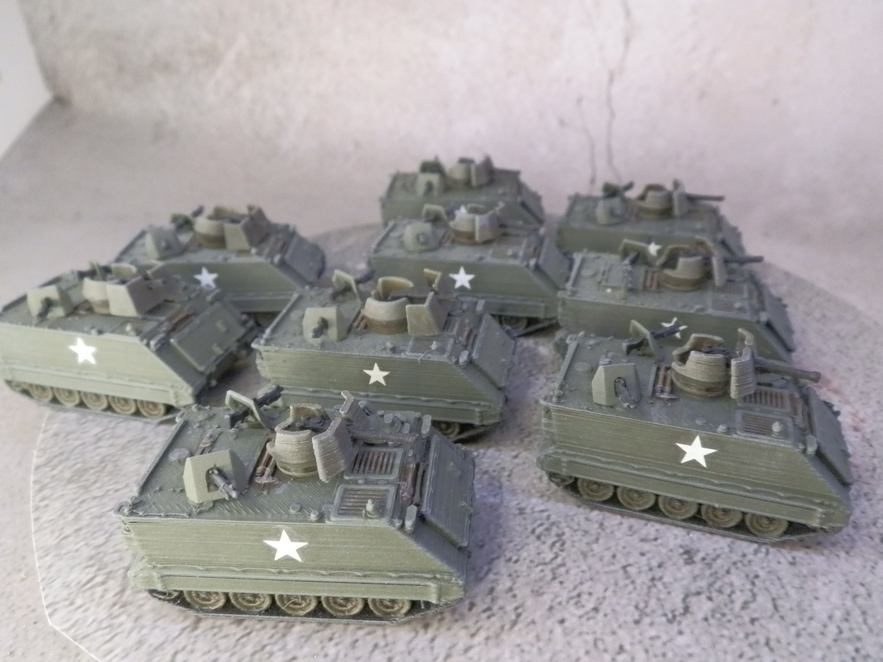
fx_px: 714
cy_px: 331
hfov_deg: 63.4
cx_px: 442
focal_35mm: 28
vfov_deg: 49.7
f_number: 3.1
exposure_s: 1/80
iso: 400
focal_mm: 5
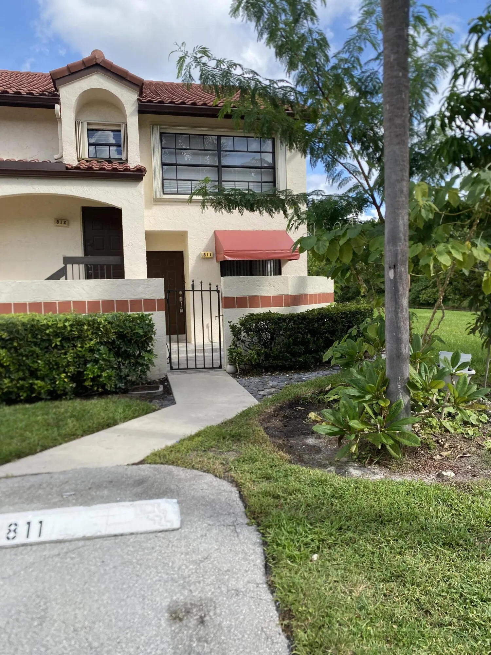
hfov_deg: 53.1
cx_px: 246
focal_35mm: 26
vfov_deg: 67.3
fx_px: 492
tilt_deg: -3.4
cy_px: 328
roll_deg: +1.2
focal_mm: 4.25
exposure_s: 1/1362
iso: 32
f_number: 1.8
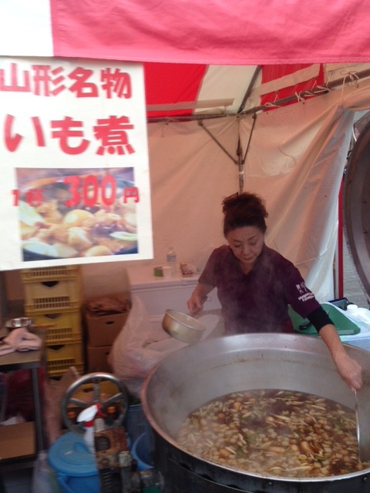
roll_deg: +2.5
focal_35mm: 33
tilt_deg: -10.1
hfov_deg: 42.9
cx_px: 185
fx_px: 470
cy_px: 246
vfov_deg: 55.4
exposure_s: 1/60
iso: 50
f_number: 2.4
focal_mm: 4.12
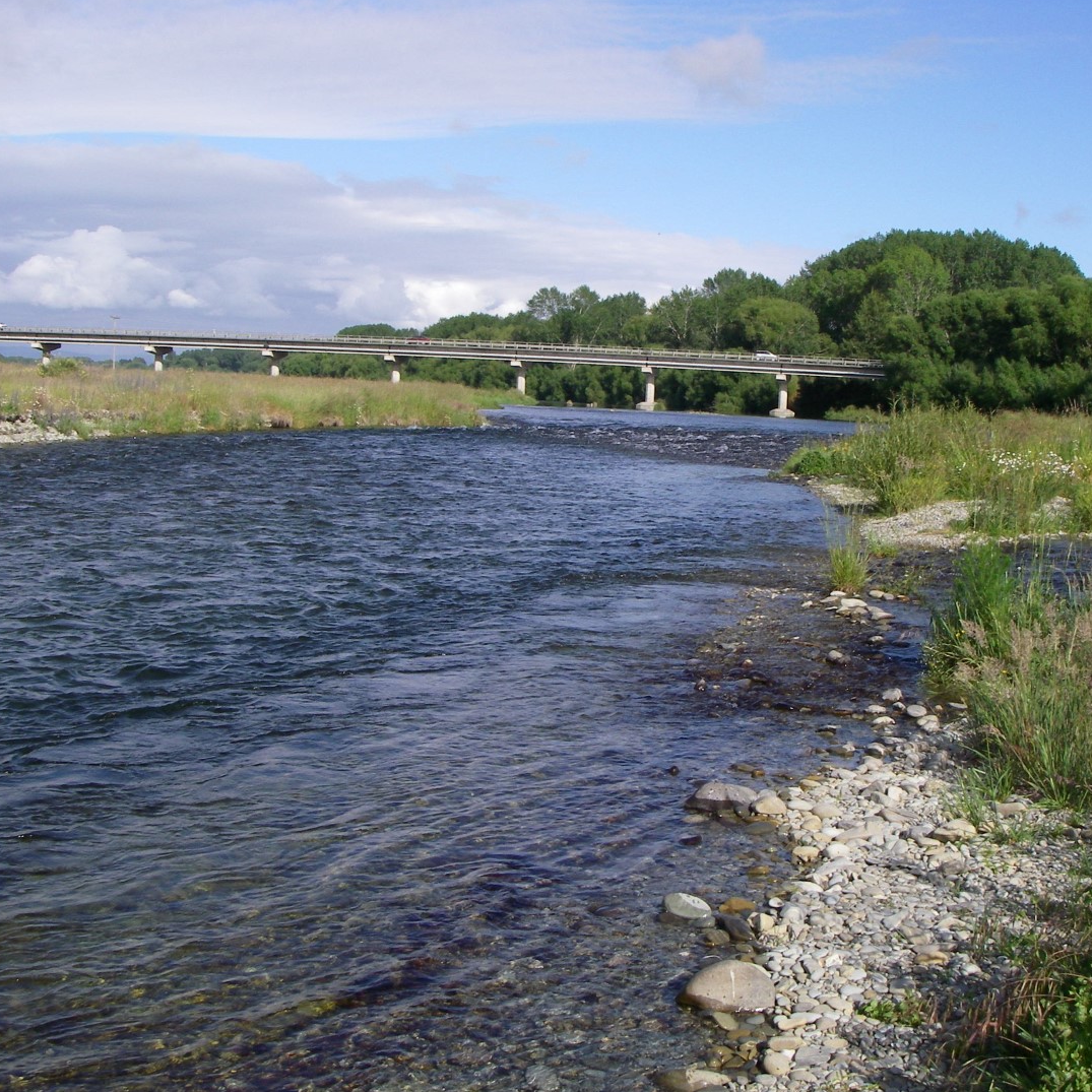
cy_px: 545
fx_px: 1606
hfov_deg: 37.5
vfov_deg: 37.6
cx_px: 576
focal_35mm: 45
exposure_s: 1/250
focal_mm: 6.3
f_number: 6.6
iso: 64
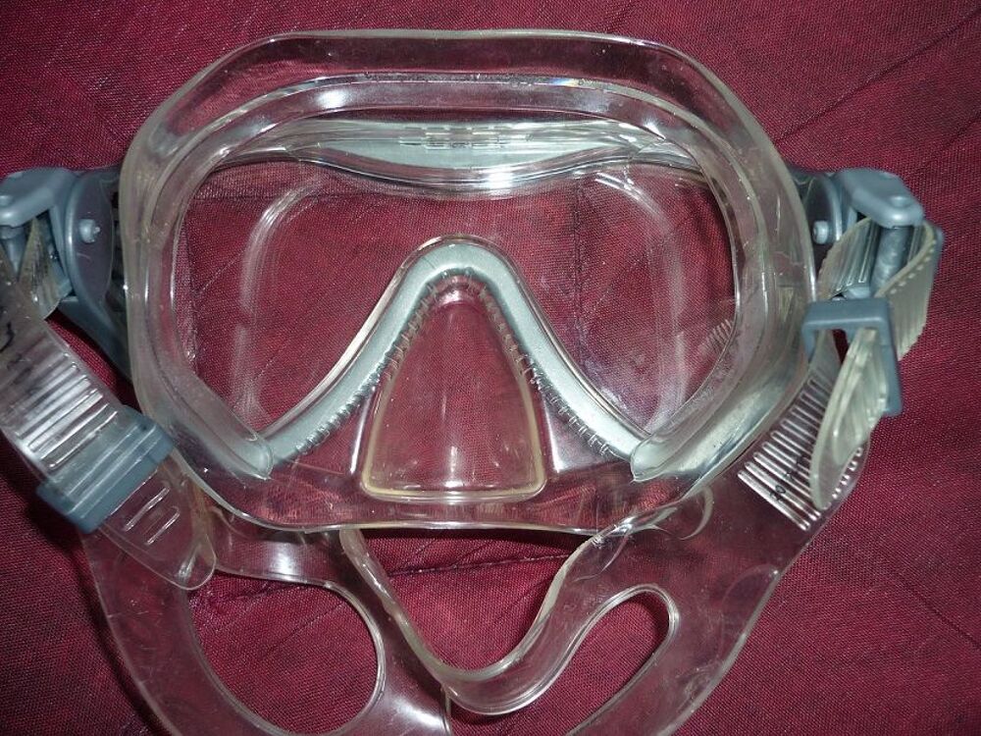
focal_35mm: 33
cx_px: 490
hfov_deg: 55.4
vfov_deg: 42.9
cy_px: 368
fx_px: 935
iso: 100
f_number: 2.8
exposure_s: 1/60
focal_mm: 5.5
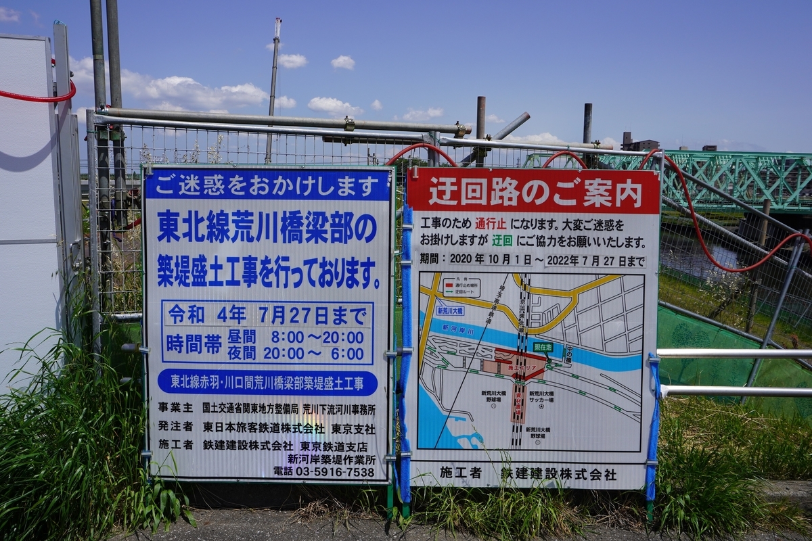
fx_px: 677
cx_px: 406
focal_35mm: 30
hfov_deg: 61.9
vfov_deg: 43.6
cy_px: 270
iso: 100
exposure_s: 1/320
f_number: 10
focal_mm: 20
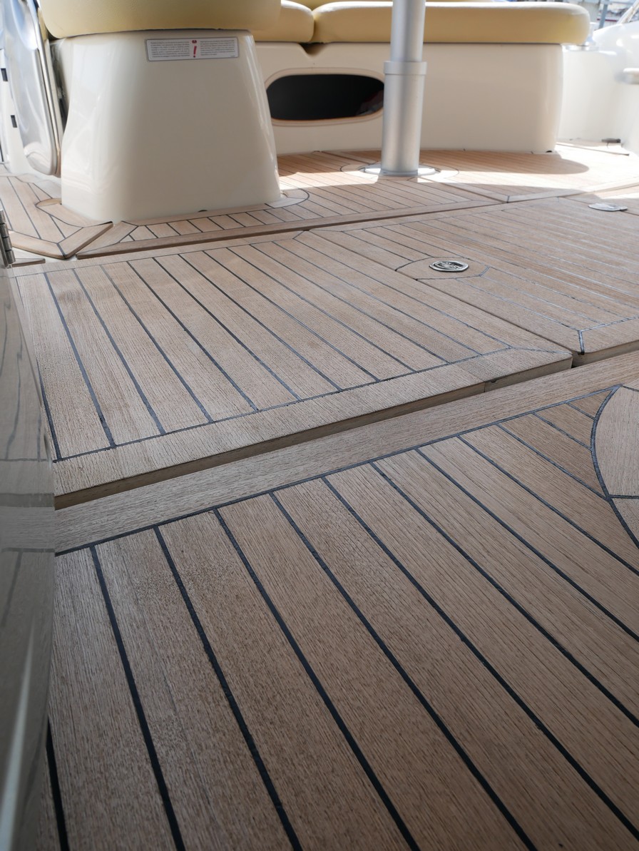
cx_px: 320
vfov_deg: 71.6
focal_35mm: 24
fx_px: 590
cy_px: 426
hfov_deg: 56.9
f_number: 6.3
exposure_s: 1/320
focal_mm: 12
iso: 200
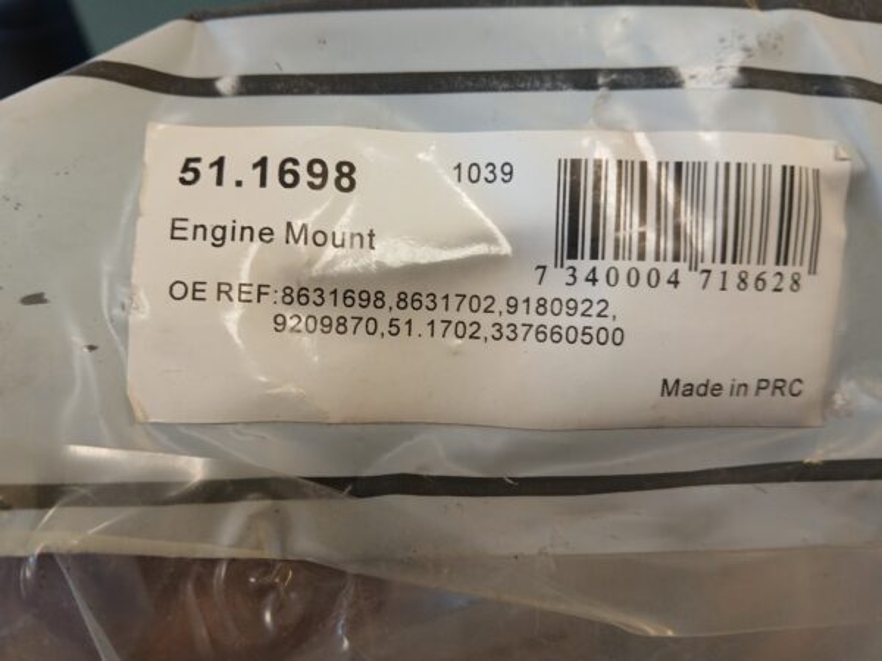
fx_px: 662
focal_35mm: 26
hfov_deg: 67.3
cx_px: 441
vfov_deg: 53.1
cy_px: 330
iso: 100
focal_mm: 3.98
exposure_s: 1/50
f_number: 1.8
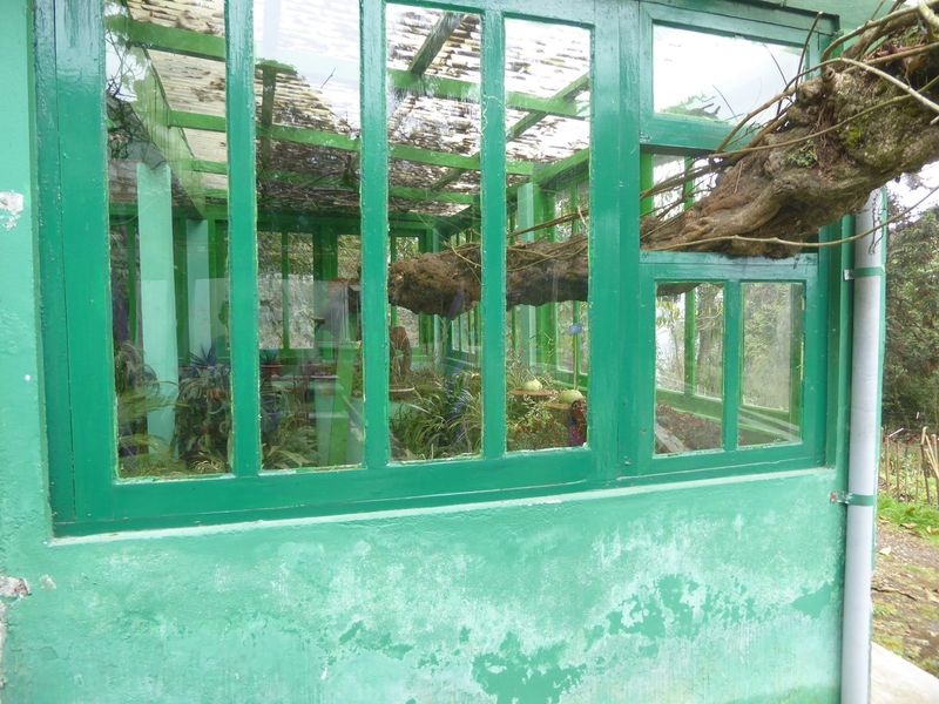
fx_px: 678
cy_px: 352
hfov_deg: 69.4
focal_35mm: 25
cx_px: 470
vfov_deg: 54.9
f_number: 3.3
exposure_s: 1/60
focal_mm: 4.3
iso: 100
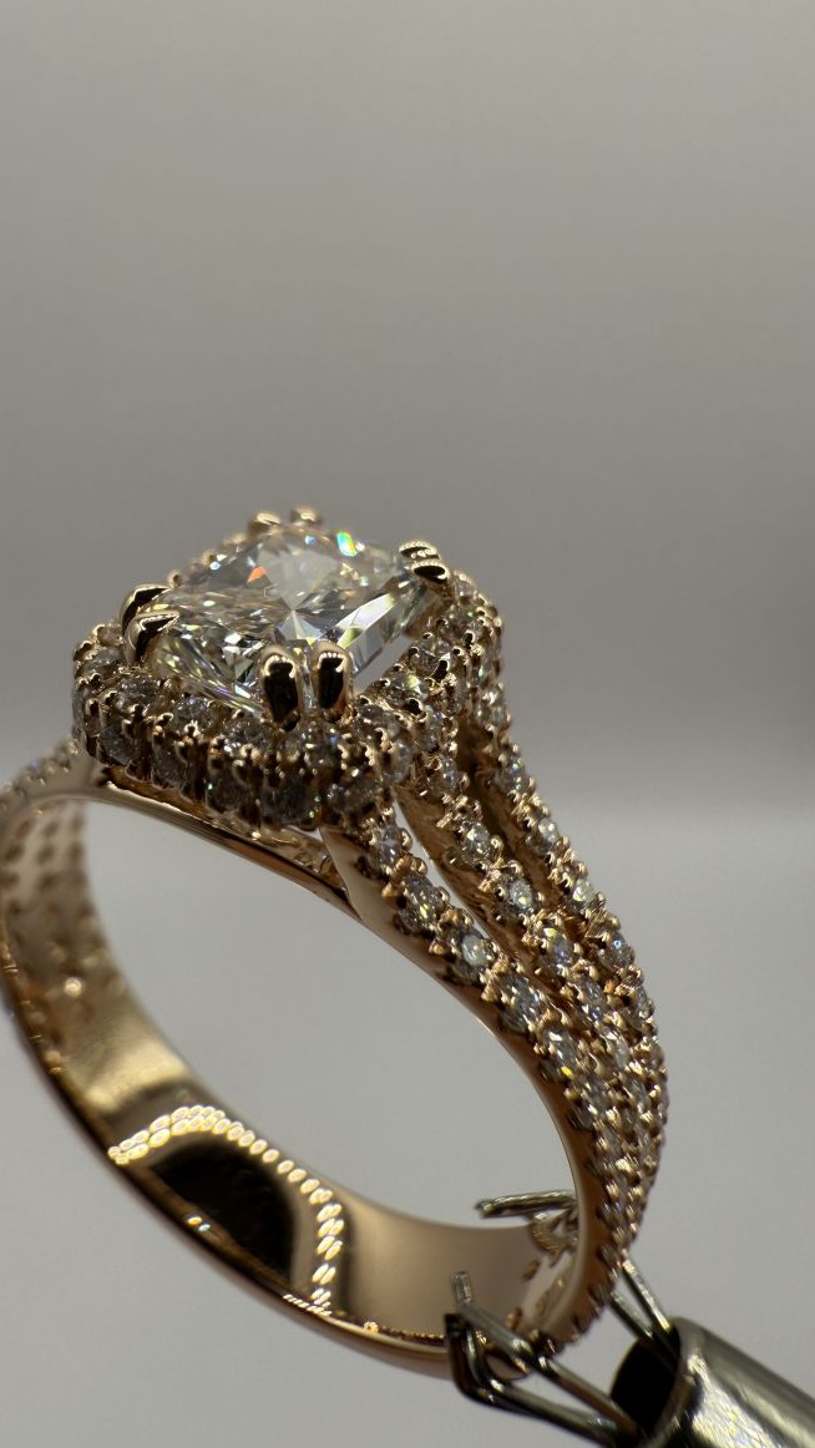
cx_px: 304
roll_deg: -3.8
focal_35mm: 27
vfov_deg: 69.9
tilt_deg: -34.7
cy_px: 728
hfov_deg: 42.6
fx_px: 1037
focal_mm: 2.22
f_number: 2.2
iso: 40
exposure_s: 1/548
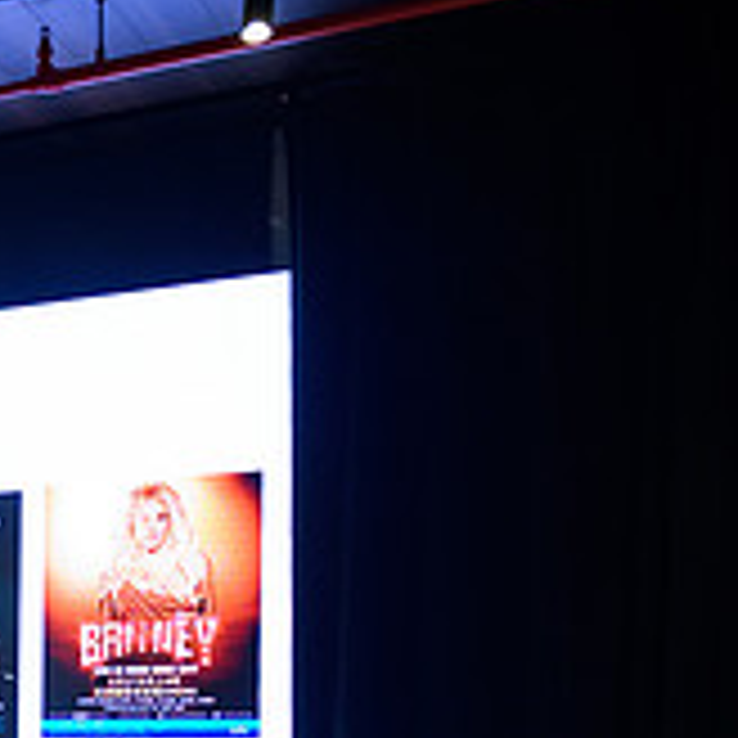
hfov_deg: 19.5
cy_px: 776
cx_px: -495
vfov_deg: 22.8
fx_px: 1737
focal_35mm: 72
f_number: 3.2
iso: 1250
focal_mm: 24
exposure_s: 1/200
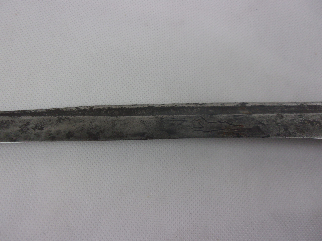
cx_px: 161
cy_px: 120
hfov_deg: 63.4
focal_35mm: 28
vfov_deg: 49.7
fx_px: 260
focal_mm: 5.1
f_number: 3.9
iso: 80
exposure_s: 1/38
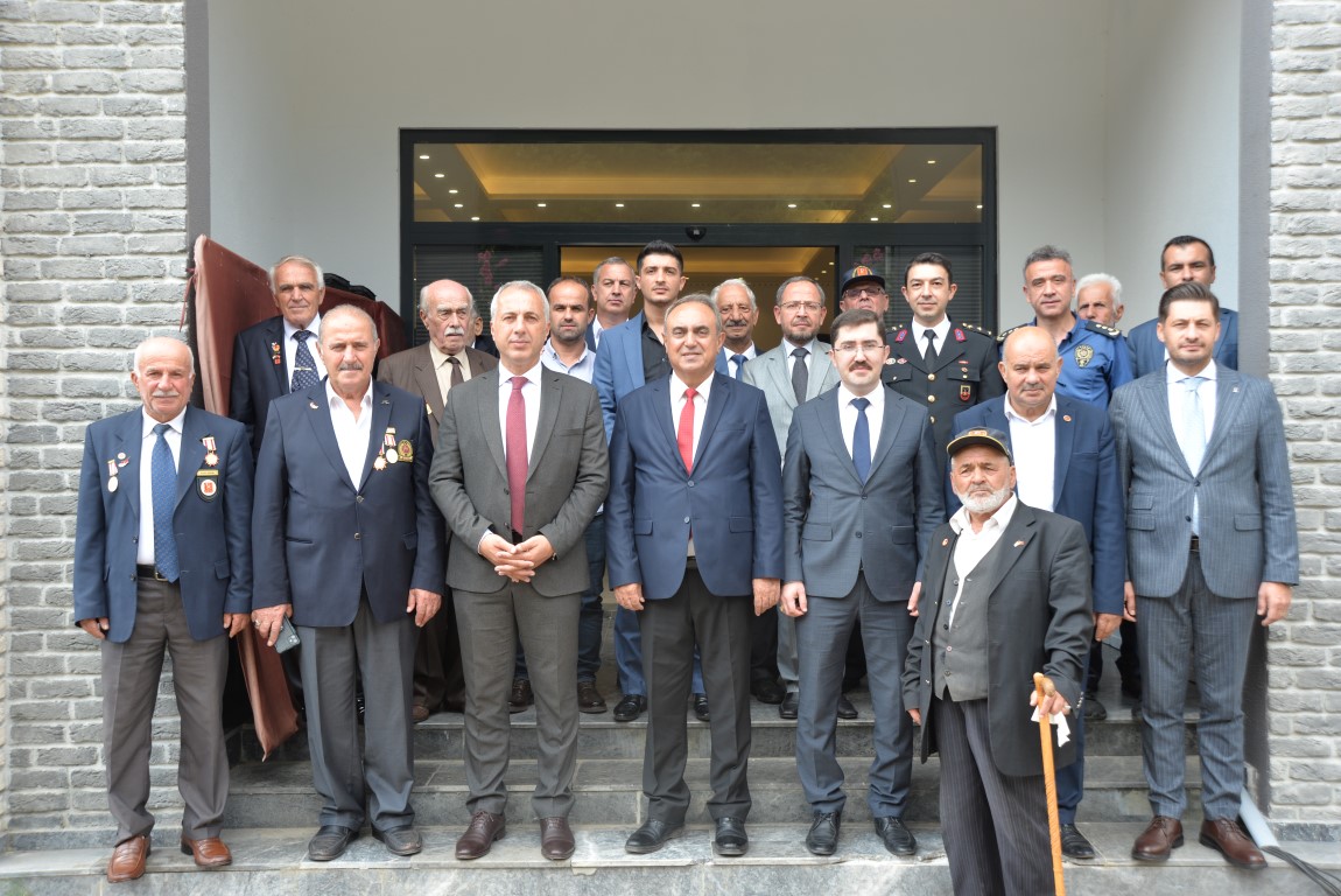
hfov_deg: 54.4
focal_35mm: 35
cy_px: 448
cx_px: 670
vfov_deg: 37.9
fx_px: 1304
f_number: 5.6
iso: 200
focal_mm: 35
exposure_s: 1/125
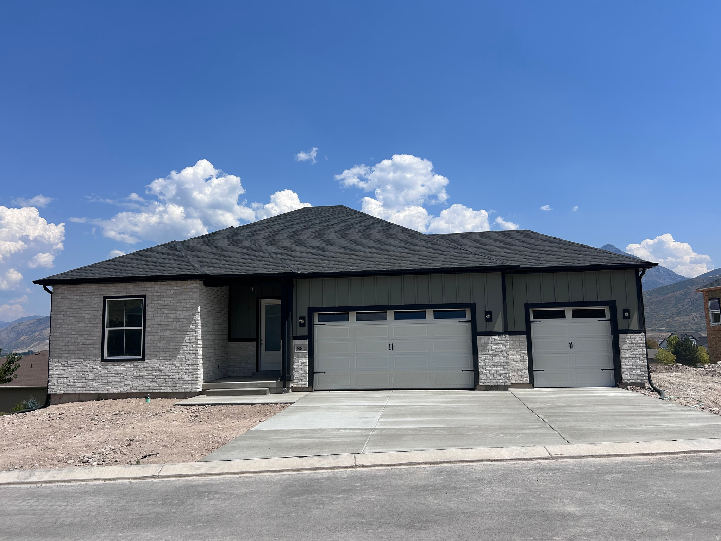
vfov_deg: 53.1
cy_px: 270
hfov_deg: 67.3
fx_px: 542
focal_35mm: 26
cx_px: 360
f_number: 1.5
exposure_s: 1/7463
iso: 50
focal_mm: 5.7
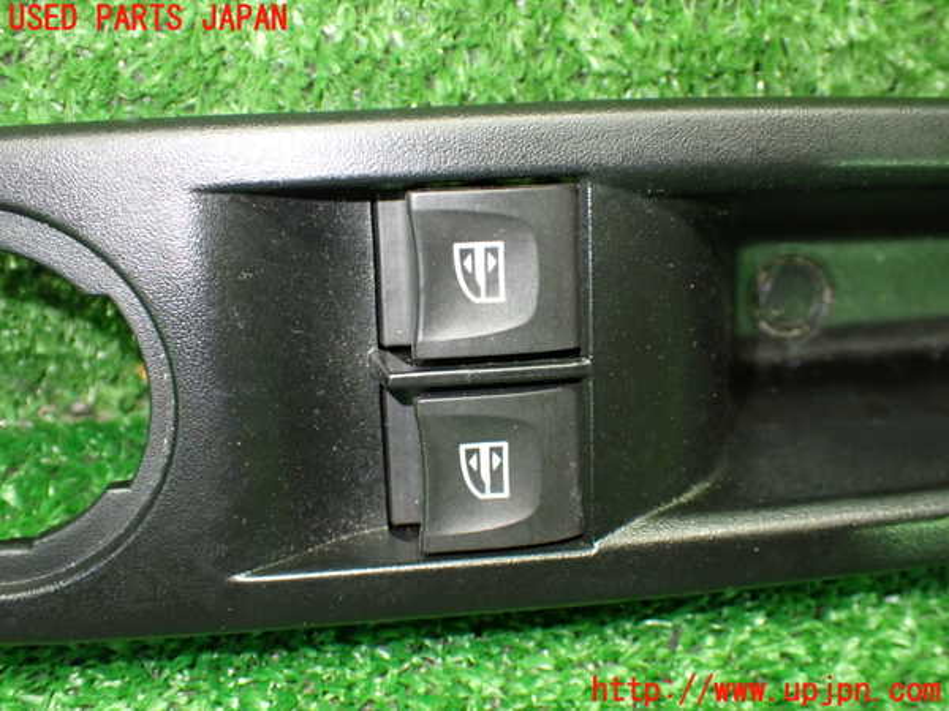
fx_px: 1042
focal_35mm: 38
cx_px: 474
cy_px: 356
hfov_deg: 49.0
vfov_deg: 37.7
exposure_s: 1/50
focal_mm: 6.83
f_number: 2.7
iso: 800
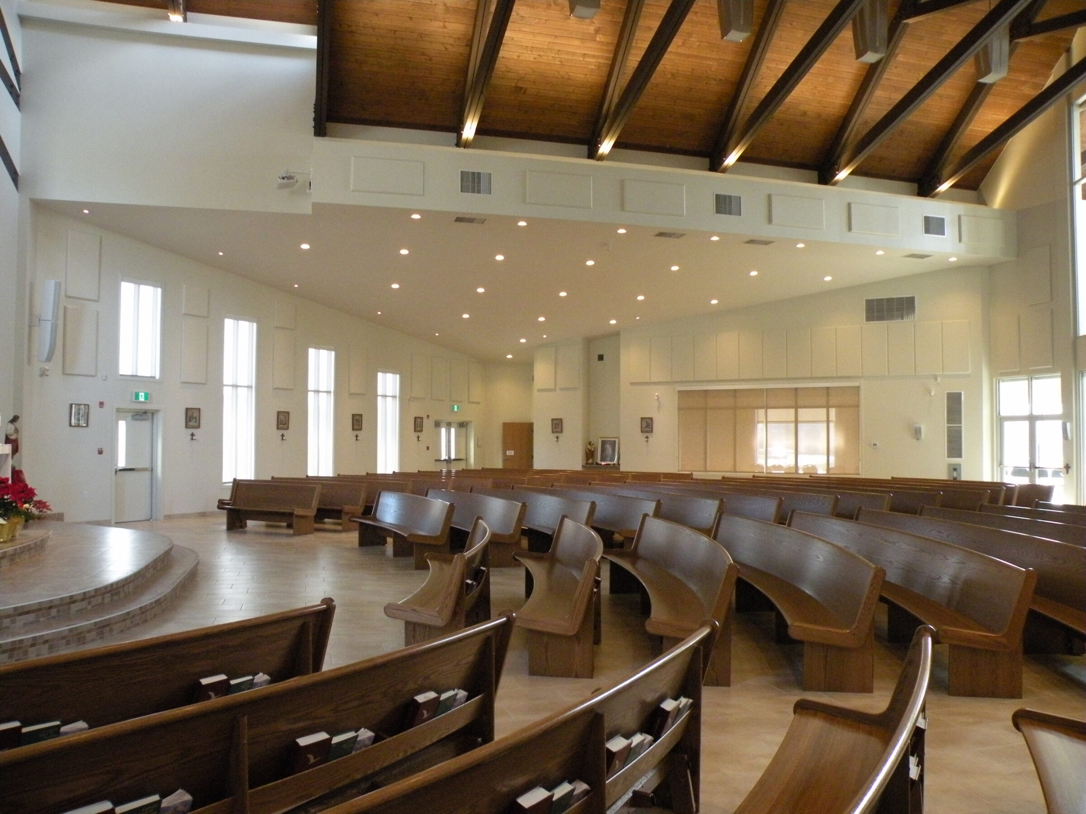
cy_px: 407
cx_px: 543
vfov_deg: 51.4
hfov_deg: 65.3
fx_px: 847
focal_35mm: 27
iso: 400
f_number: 2.8
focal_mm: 4.7
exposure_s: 1/45.4
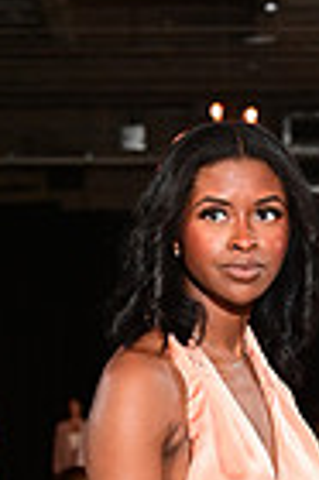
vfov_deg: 6.9
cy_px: 974
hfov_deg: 4.7
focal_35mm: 289
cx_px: 127
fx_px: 3851
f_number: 6.3
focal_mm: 70
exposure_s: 1/125
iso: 1000
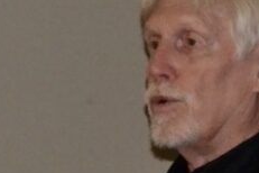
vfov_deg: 2.4
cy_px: 257
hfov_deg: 3.6
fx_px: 4115
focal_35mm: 572
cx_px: 186
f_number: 22
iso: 3200
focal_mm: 86
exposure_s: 1/60
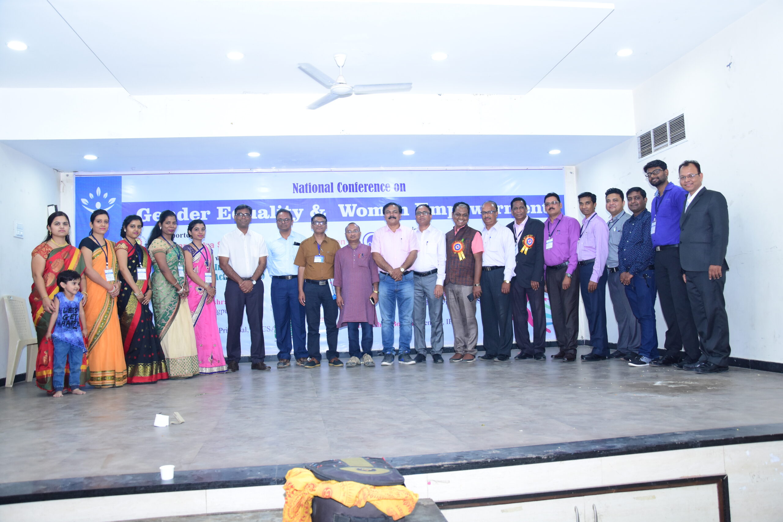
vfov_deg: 47.9
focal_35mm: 27
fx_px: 587
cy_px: 261
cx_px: 392
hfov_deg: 67.4
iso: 1000
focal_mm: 18
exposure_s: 1/100
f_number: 4
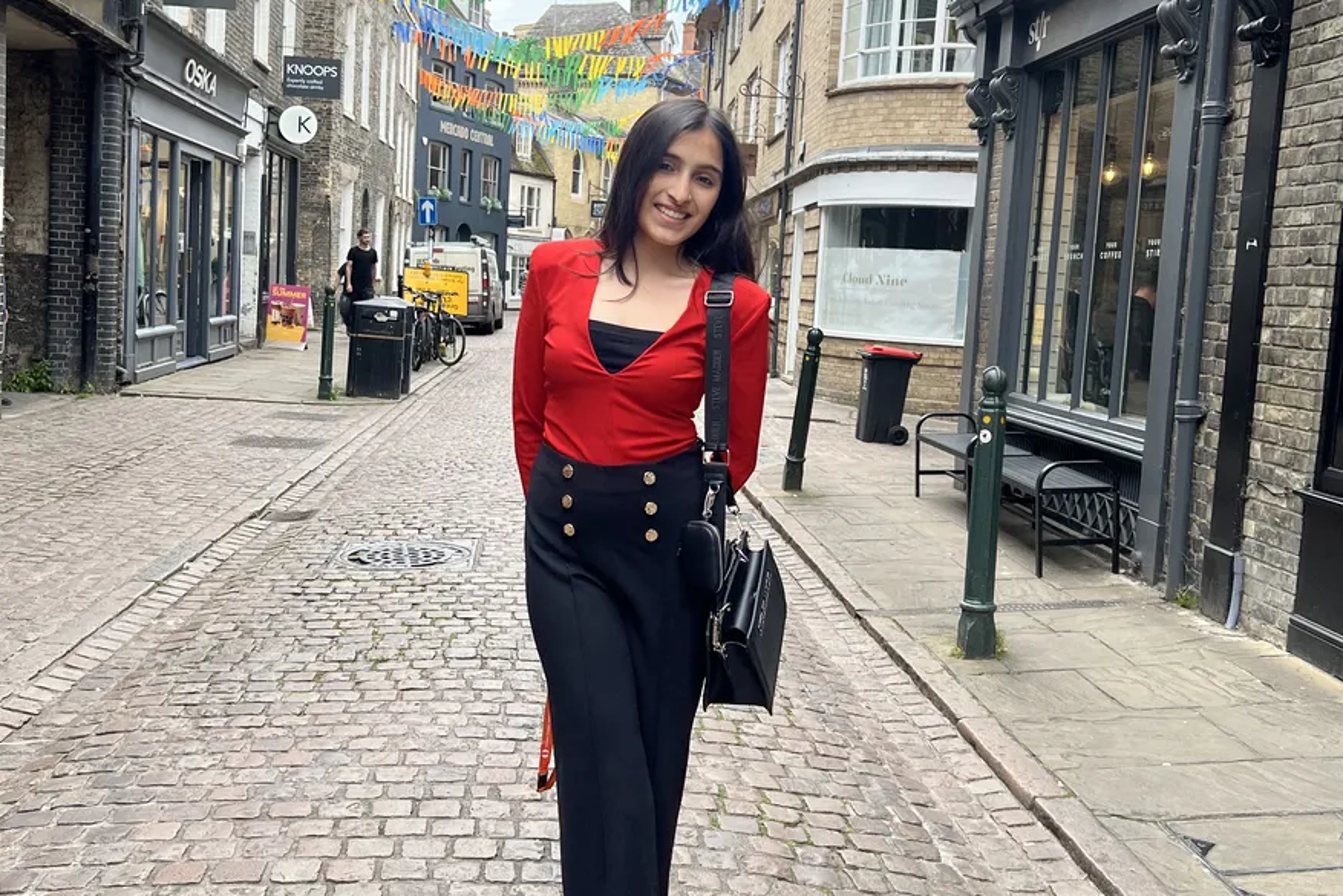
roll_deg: -2.6
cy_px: 397
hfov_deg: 51.9
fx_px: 1380
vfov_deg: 35.9
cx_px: 672
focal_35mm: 37
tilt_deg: -4.6
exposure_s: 1/1038
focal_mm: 5.7
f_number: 1.5
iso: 50
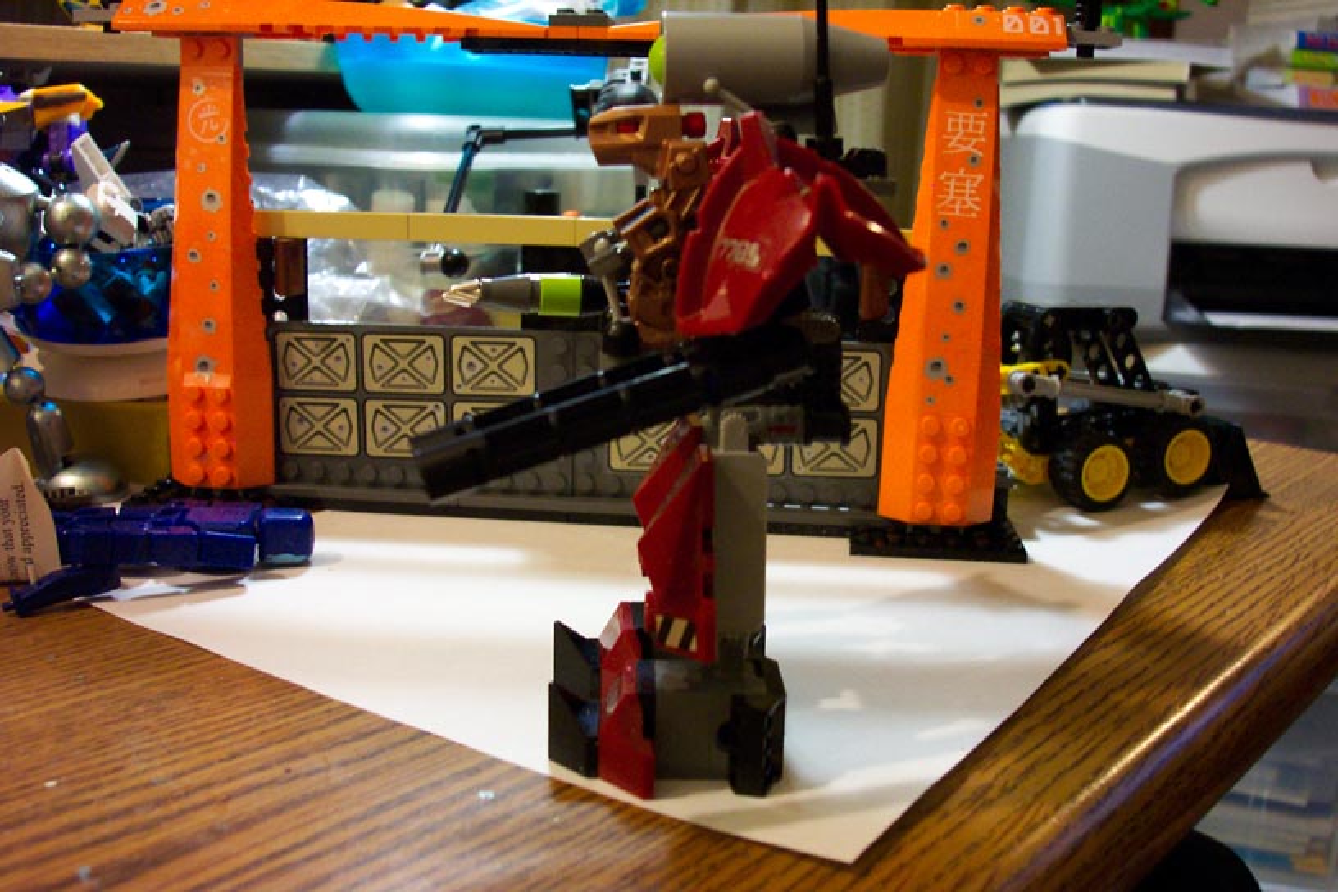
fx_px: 1301
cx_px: 669
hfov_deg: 54.4
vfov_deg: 37.9
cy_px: 446
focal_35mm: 35
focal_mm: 7.5
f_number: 2.8
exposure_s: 1/10
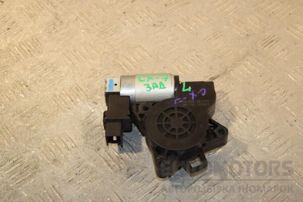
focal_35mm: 72
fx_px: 606
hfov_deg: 28.1
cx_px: 152
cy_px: 101
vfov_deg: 18.9
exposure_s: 1/200
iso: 800
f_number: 6.3
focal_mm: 48
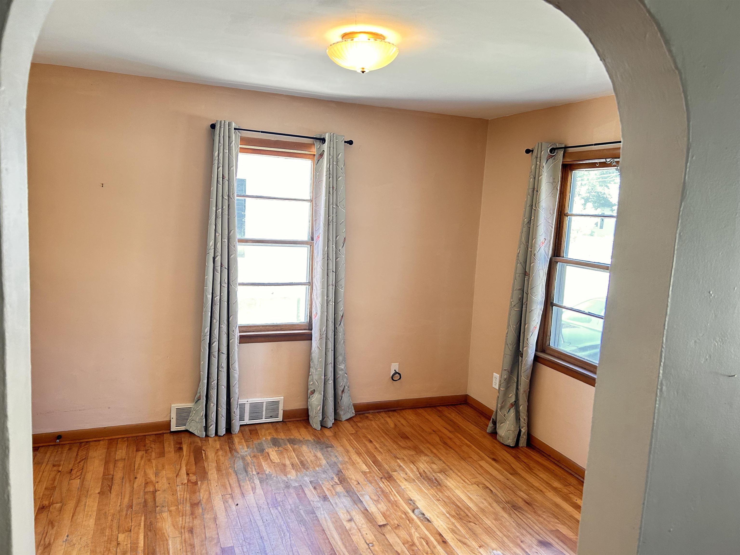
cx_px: 370
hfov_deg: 67.3
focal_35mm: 26
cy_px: 278
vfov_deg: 53.1
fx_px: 556
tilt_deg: -6.3
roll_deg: -4.3
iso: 125
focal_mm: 5.7
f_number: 1.5
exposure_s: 1/60
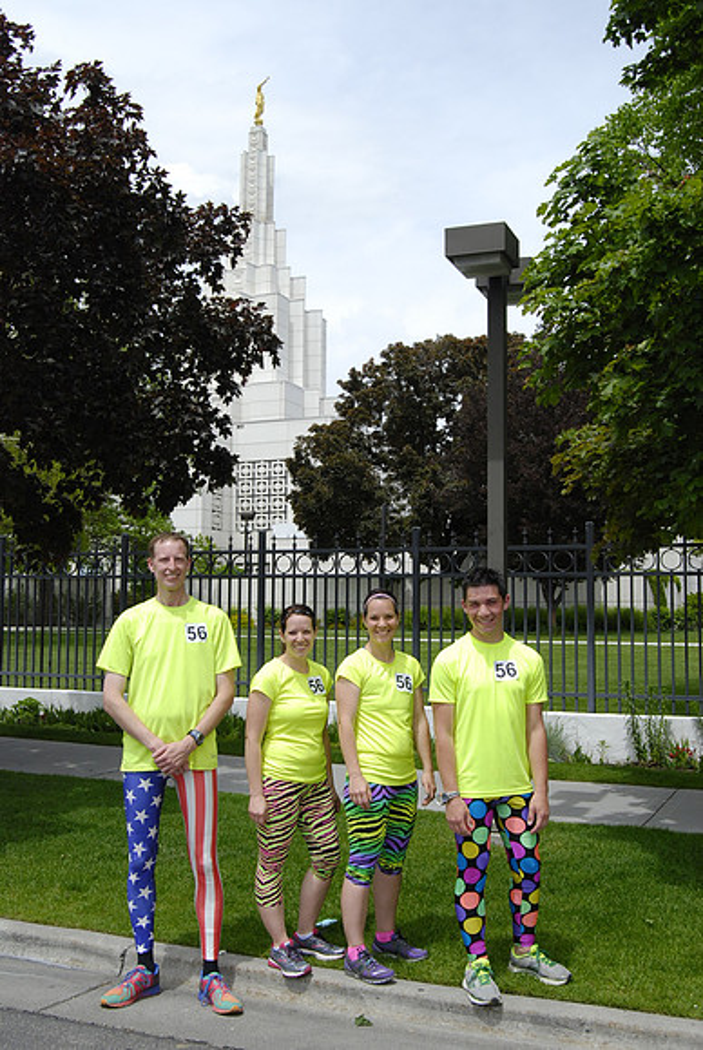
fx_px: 1140
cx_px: 352
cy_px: 525
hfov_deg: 34.3
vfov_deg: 49.5
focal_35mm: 39
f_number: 10
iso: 400
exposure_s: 1/640
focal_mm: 26
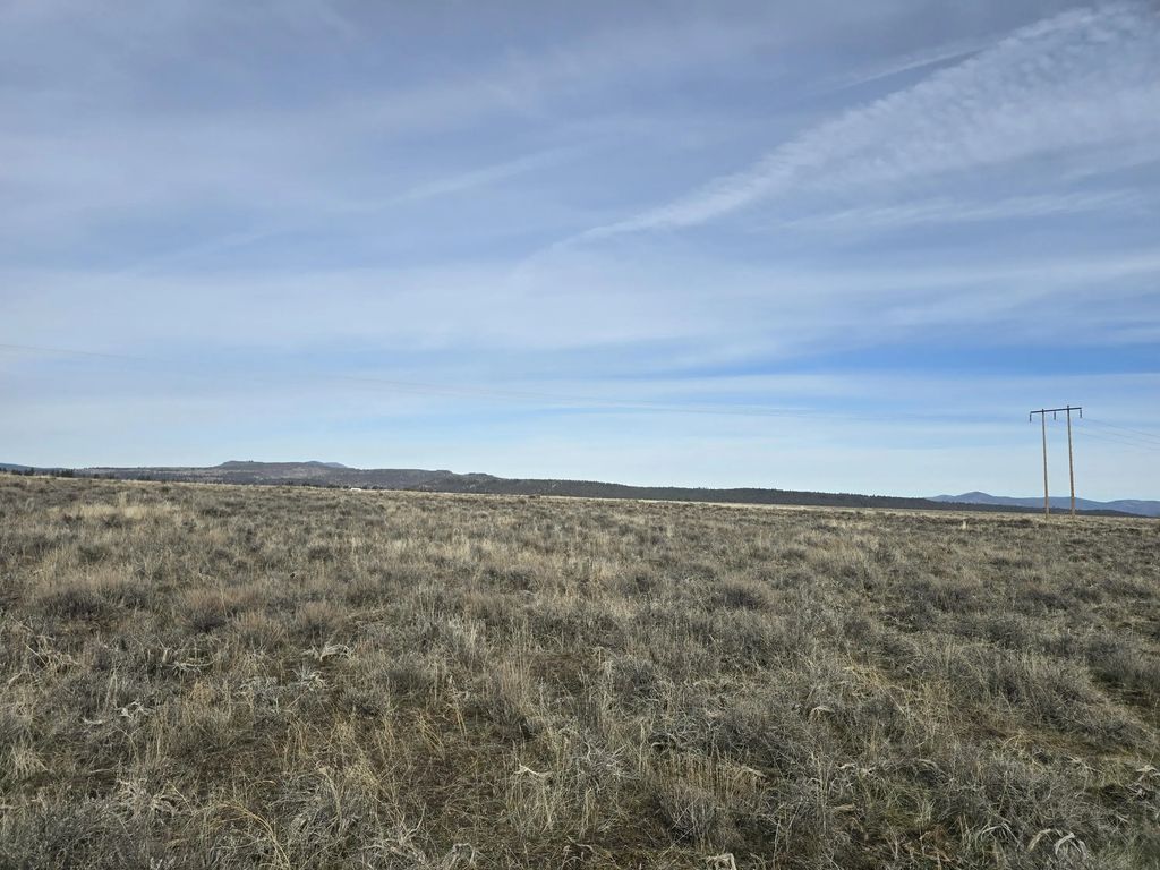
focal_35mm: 23
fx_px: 771
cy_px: 435
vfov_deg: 58.9
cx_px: 580
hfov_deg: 73.9
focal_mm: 6.3
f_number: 1.7
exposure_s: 1/978
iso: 12
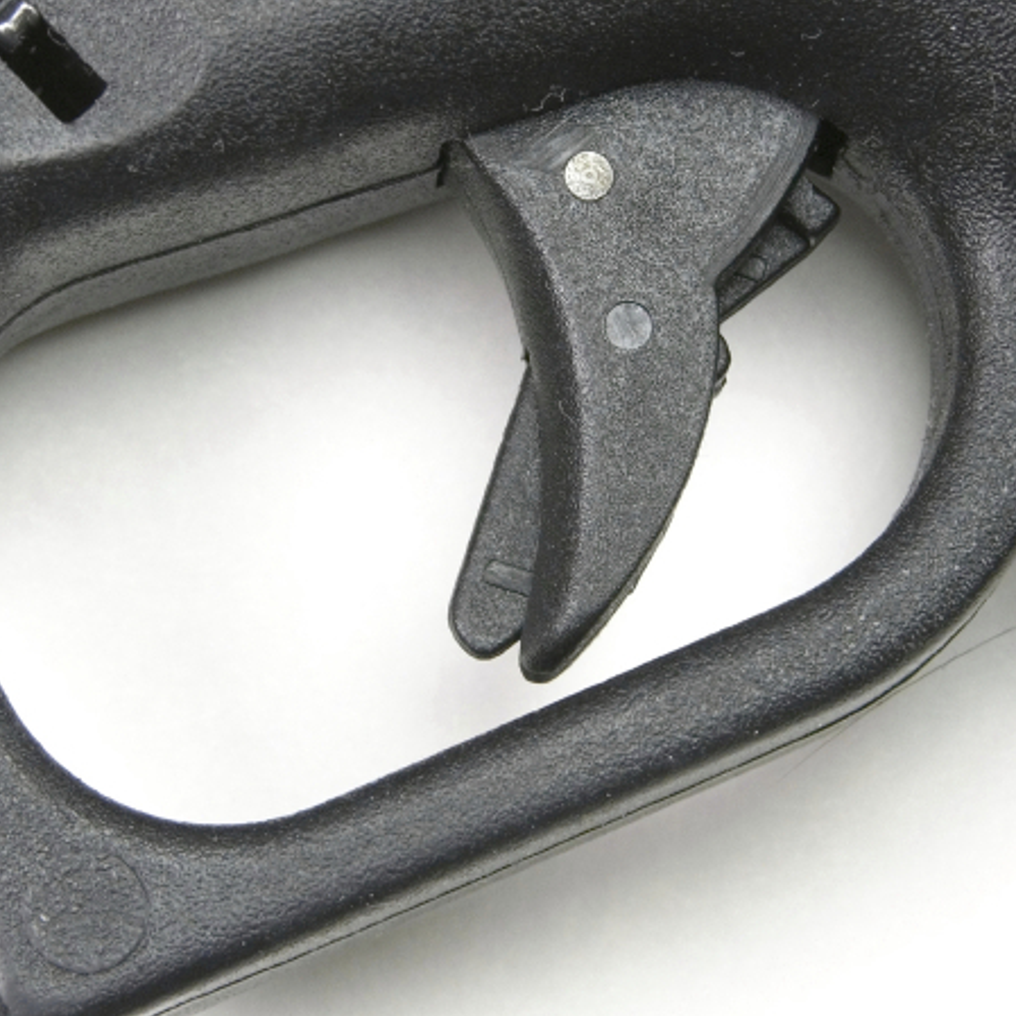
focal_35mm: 252
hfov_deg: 6.9
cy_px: 500
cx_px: 509
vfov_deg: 6.9
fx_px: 8368
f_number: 7.9
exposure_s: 1/60
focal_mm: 41.1
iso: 200
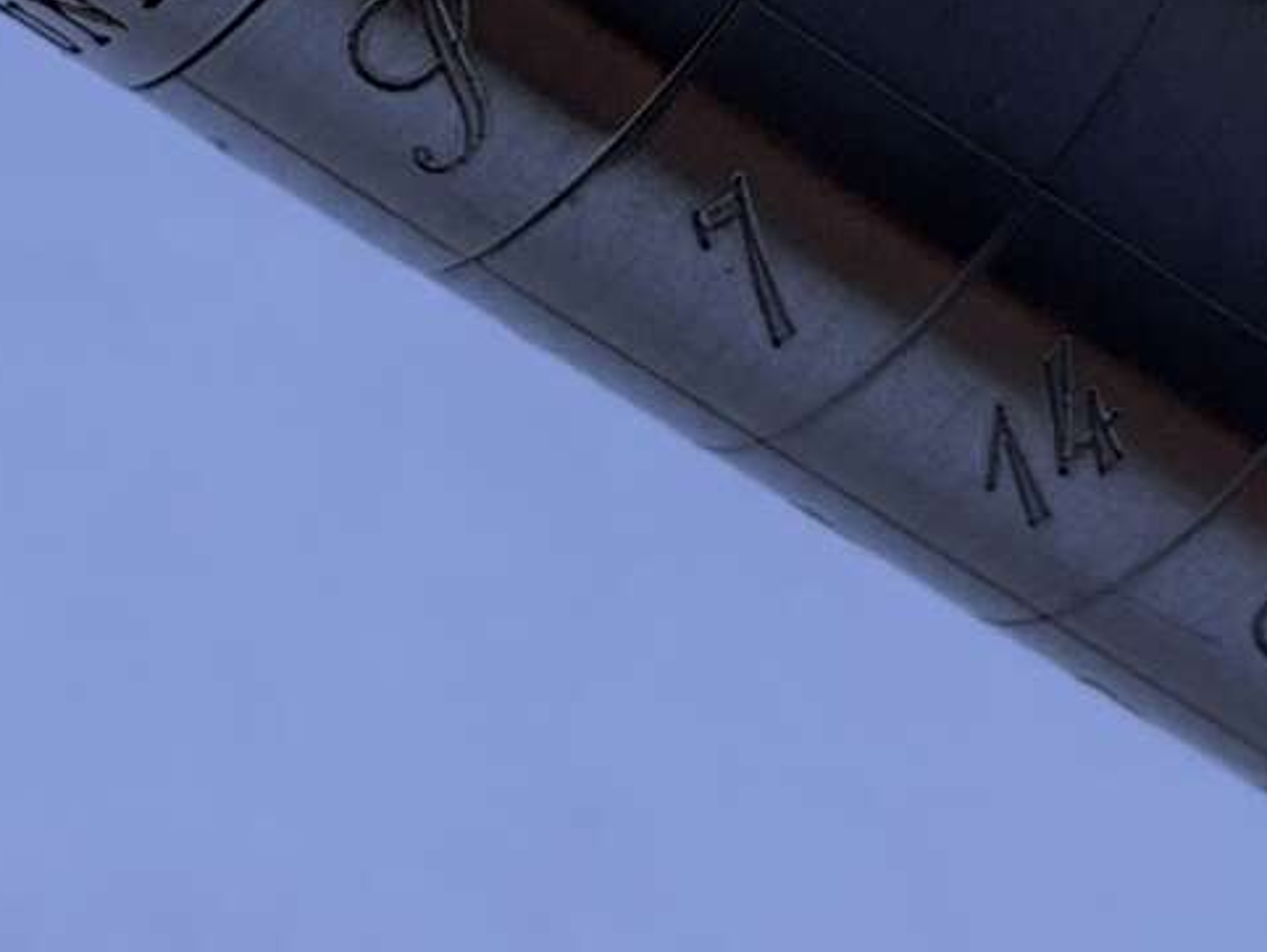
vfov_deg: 9.4
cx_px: 465
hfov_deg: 12.8
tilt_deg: -59.5
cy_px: -392
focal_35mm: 154
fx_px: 5639
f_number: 1.8
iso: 25
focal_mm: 3
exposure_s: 1/122
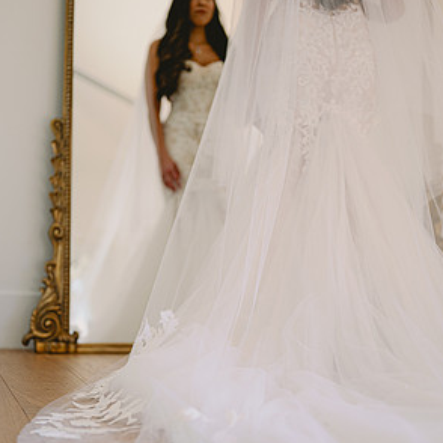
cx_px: 221
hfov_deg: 26.5
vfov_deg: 26.4
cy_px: 270
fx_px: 941
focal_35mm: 65
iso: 320
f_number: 2
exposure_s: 1/640
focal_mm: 50
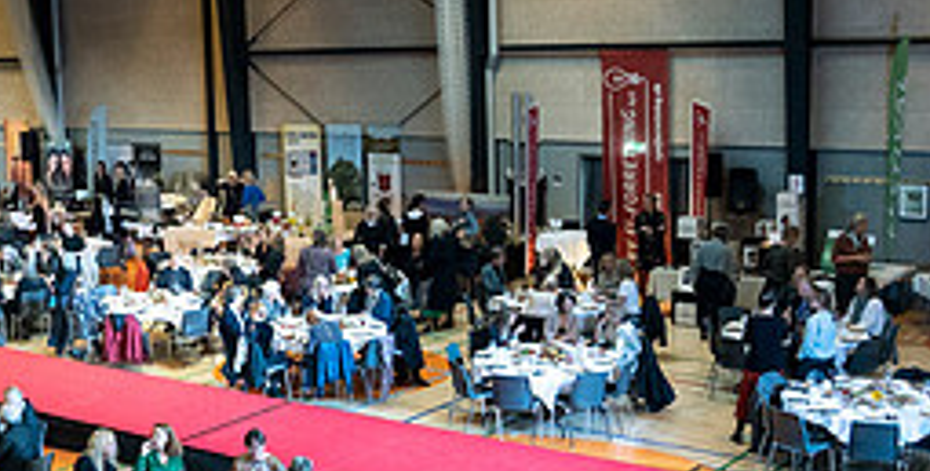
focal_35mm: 59
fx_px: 1421
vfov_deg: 18.8
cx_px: 59
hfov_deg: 33.9
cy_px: 263
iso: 8000
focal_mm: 24
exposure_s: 1/250
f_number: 4
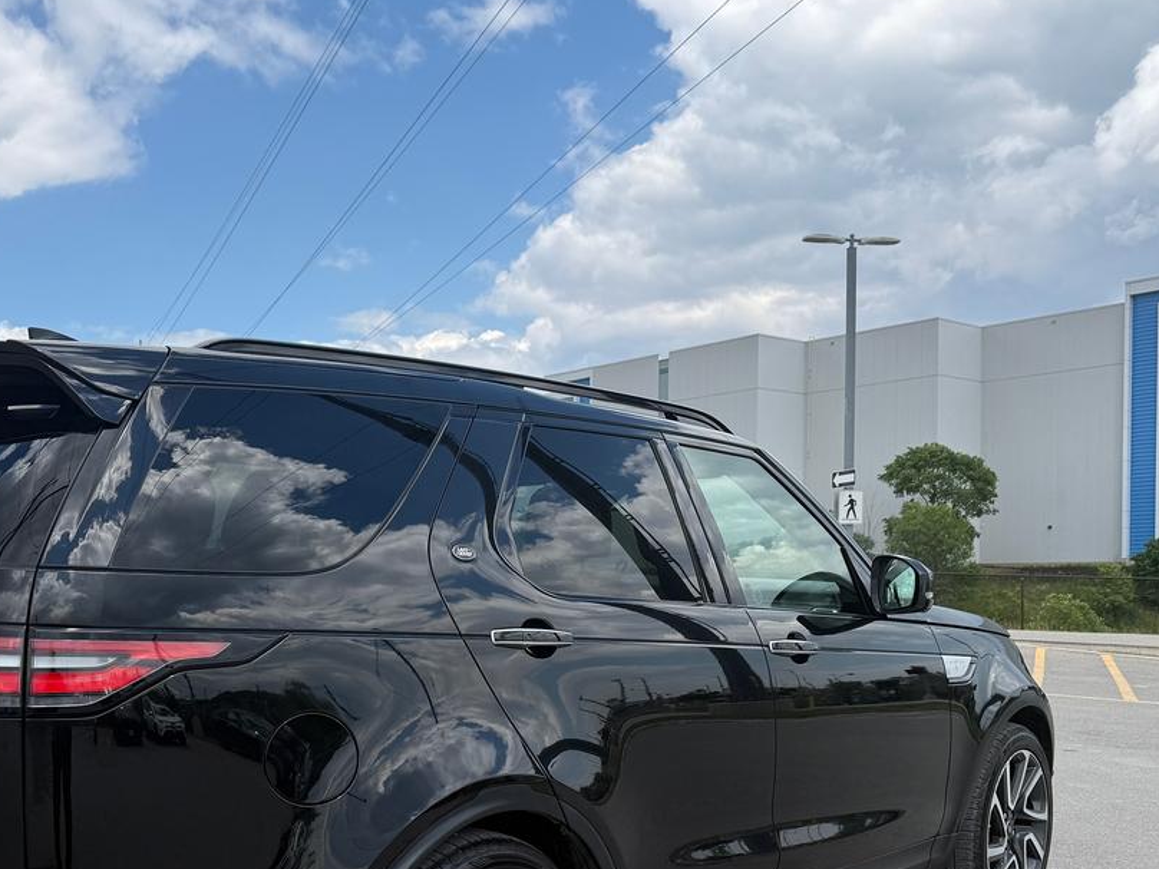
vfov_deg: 37.2
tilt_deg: -0.3
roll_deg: -1.3
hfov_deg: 48.4
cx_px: 416
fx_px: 1272
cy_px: 604
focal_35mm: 38
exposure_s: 1/4405
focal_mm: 6.76
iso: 80
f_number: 1.78
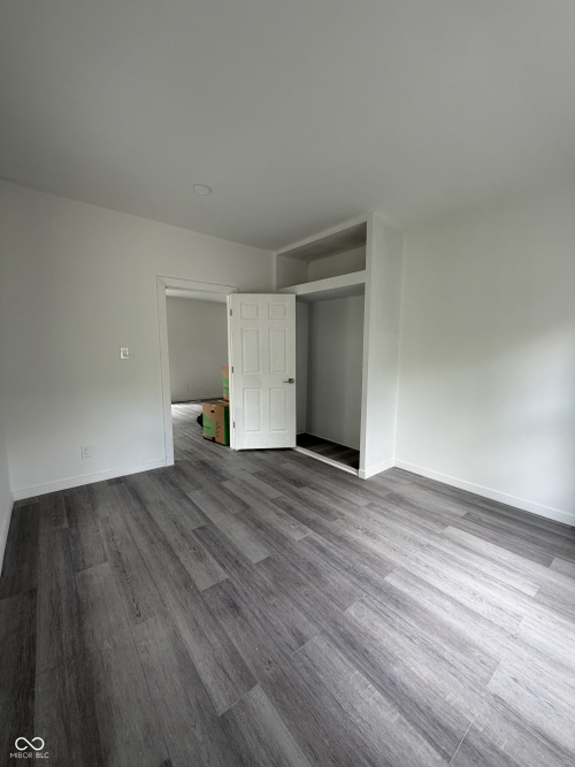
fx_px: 310
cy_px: 384
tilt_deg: -6.4
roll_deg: -0.4
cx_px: 288
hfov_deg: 85.7
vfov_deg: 102.1
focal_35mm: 14
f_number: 2.2
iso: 125
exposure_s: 1/121
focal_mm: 2.22
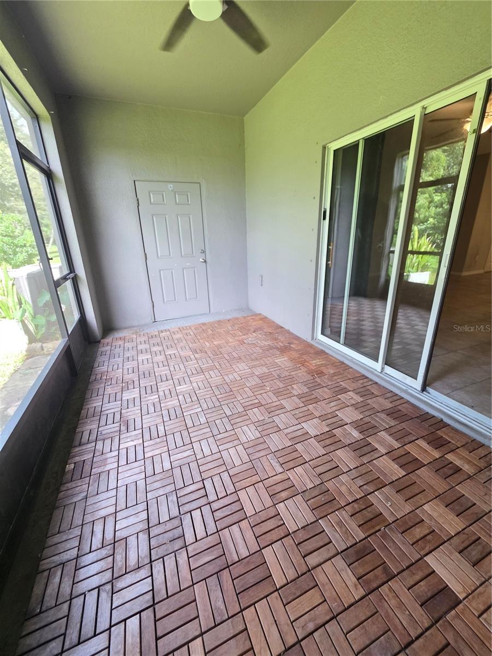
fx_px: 246
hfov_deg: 89.9
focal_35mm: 13
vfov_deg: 106.2
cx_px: 246
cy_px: 328
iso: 250
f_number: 1.9
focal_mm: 2.2
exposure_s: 1/120
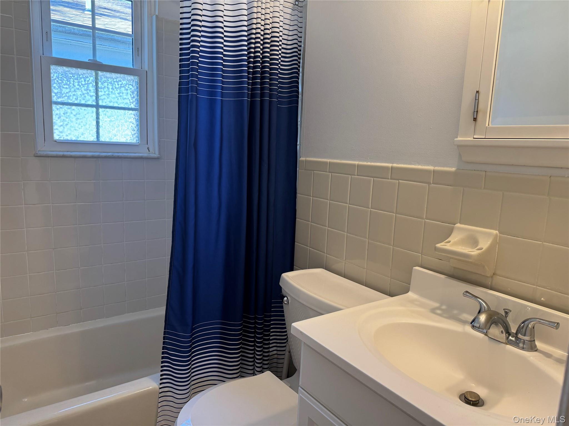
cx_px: 284
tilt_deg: -9.9
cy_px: 213
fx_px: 394
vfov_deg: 56.8
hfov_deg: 71.6
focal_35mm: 24
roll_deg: -2.7
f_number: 1.78
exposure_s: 1/120
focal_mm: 6.76
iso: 125
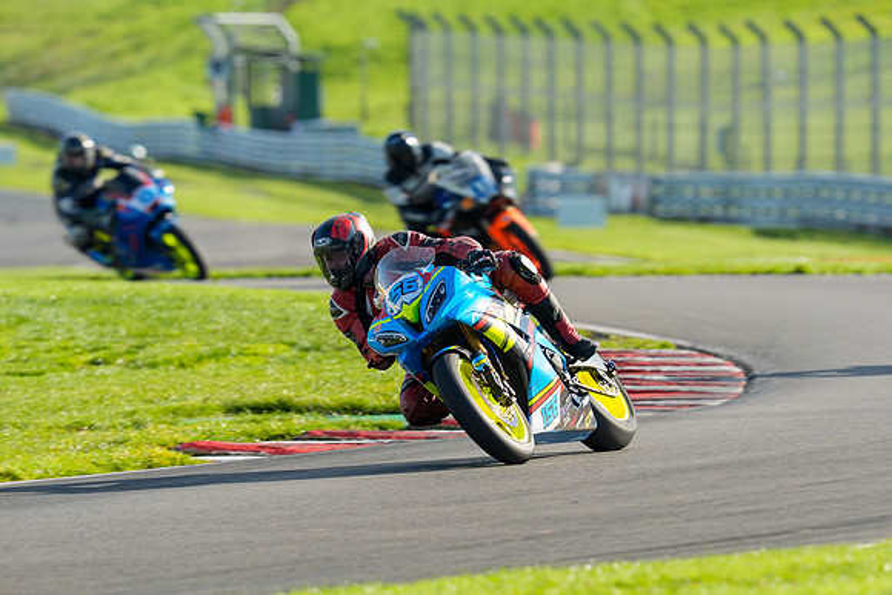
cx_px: 514
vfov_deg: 3.0
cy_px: 343
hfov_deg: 4.5
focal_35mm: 461
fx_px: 11419
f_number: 5.6
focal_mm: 400
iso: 125
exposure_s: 1/400
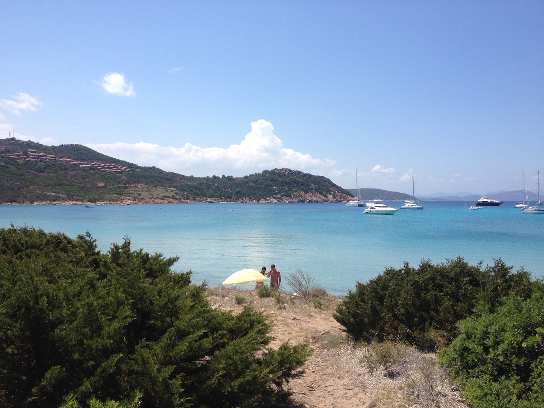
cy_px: 204
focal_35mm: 35
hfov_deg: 52.6
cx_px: 272
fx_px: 550
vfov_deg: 40.7
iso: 50
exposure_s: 1/1905
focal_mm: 4.28
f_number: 2.4
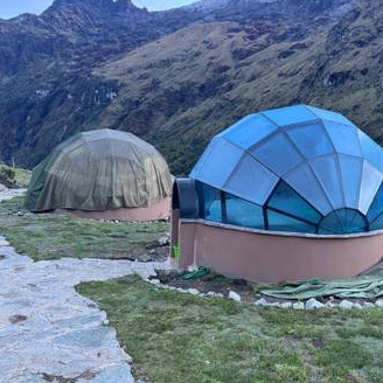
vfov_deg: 52.5
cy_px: 186
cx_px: 278
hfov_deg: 50.8
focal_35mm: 31
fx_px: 388
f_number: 1.78
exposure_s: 1/62
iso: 200
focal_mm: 6.76
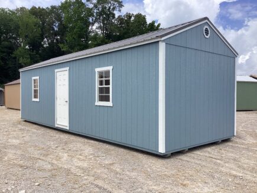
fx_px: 230
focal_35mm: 31
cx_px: 128
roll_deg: -0.4
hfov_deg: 58.4
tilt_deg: -2.1
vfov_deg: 45.4
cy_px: 96
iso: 25
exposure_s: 1/1631
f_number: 2.4
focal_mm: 3.3
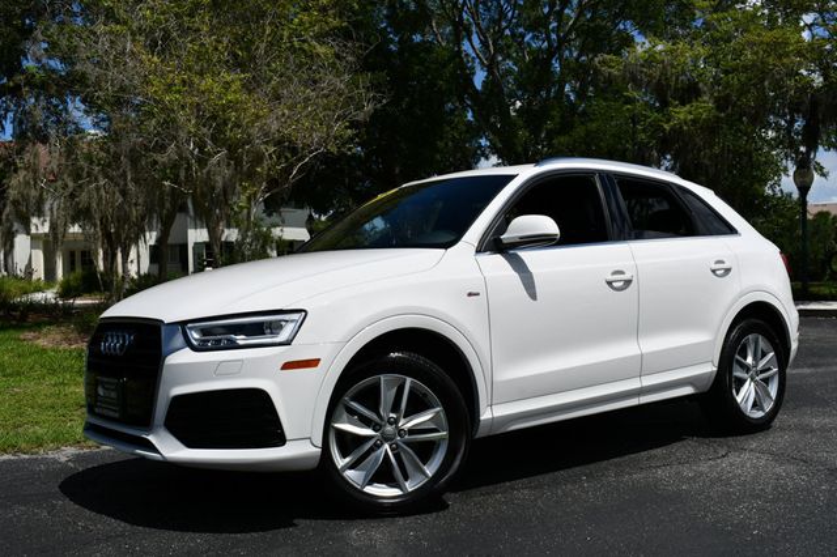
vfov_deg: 34.2
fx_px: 906
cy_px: 278
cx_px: 418
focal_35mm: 39
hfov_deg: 49.6
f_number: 10
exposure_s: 1/500
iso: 100
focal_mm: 26
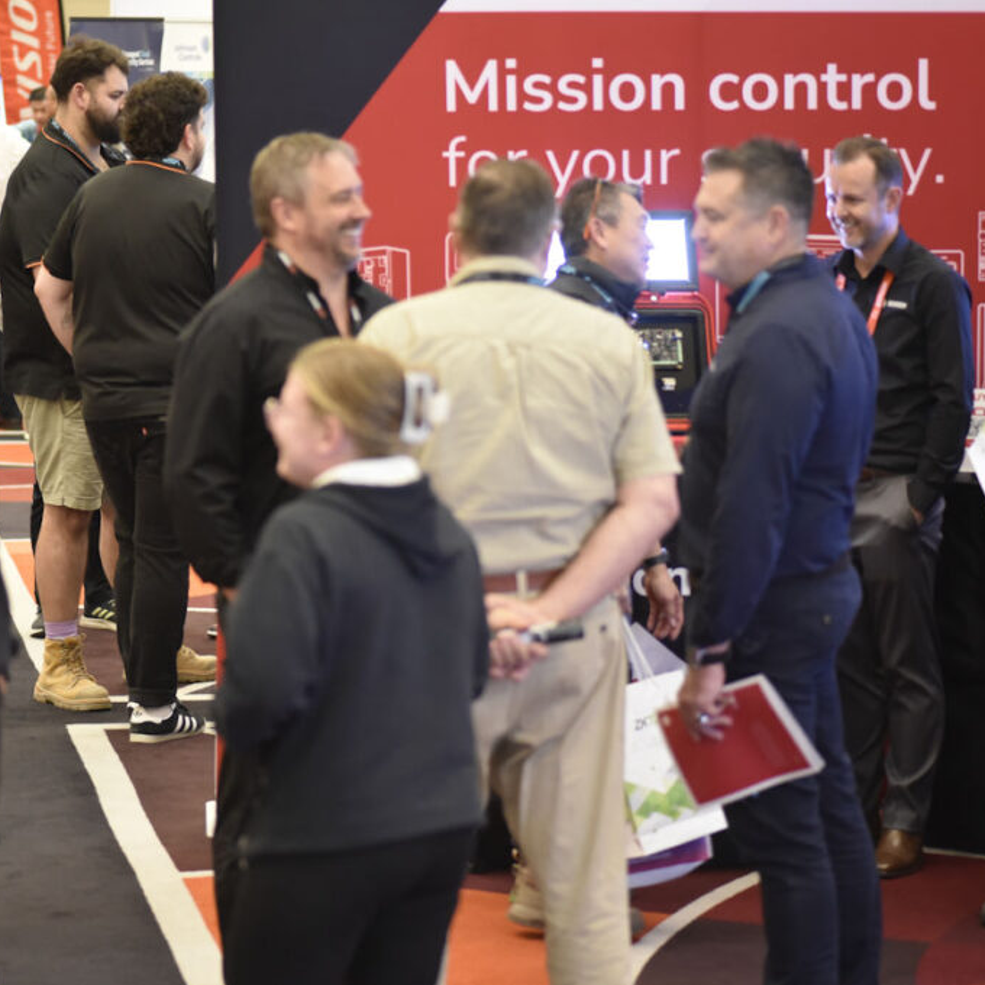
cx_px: 296
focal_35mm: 128
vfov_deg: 13.6
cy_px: 494
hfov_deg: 13.6
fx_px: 4121
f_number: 2.8
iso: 3200
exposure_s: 1/125
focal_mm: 100
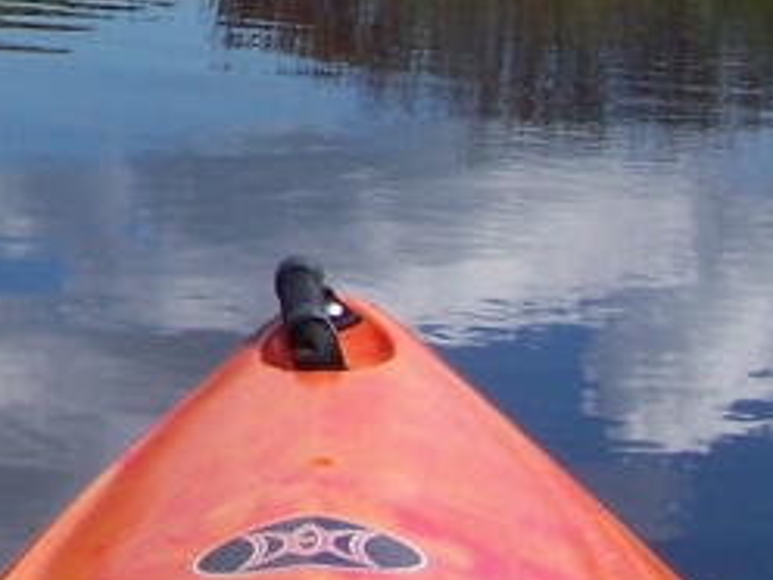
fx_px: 3506
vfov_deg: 9.2
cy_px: -249
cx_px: -449
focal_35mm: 157
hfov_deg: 11.9
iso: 80
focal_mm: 6.3
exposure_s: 1/640
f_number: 5.6
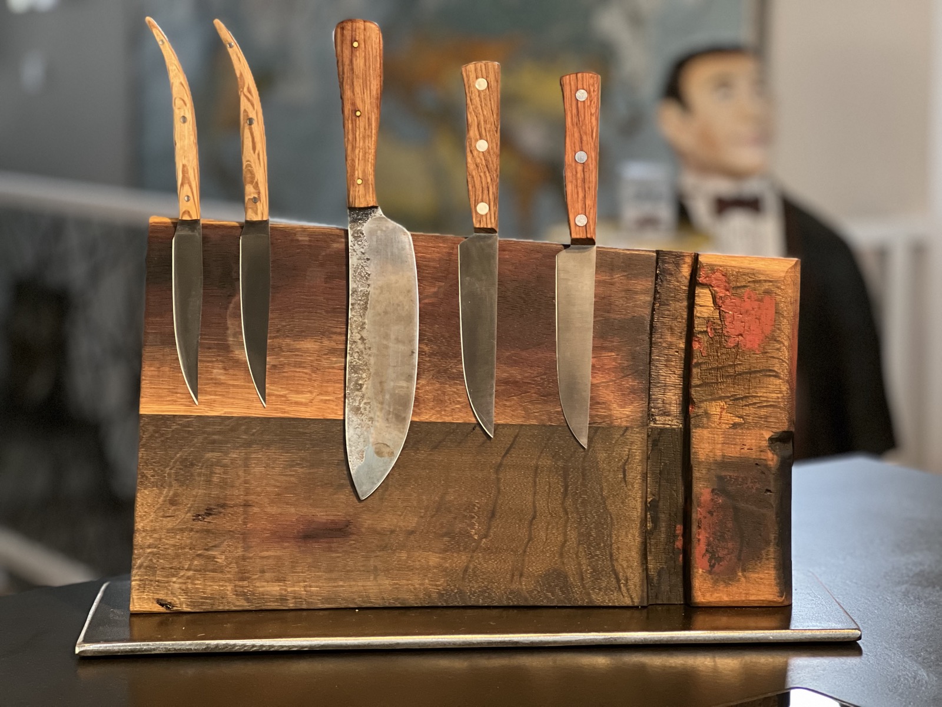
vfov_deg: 19.1
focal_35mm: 77
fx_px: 2095
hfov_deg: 25.3
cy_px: 354
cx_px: 471
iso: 400
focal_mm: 9
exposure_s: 1/33
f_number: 2.8
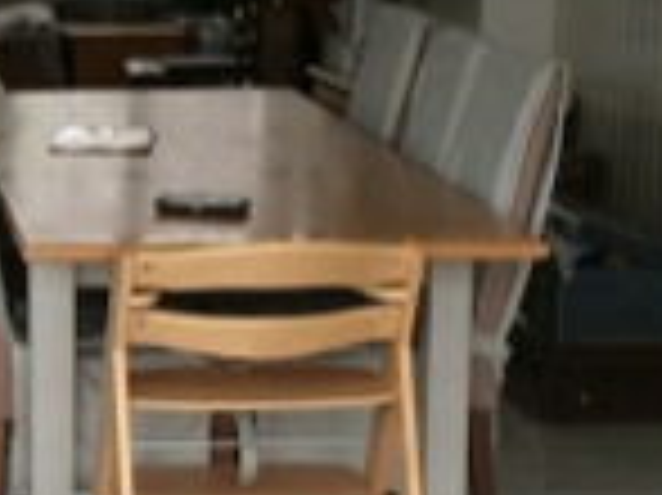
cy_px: 198
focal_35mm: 131
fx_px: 2503
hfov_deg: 14.6
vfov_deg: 11.3
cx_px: -140
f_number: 2.2
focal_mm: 4.12
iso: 64
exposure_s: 1/30
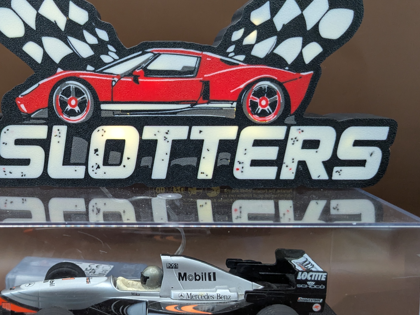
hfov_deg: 44.3
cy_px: 184
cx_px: 146
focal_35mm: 42
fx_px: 510
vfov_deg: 34.3
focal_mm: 4.38
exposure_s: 1/99.9
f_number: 1.73
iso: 515
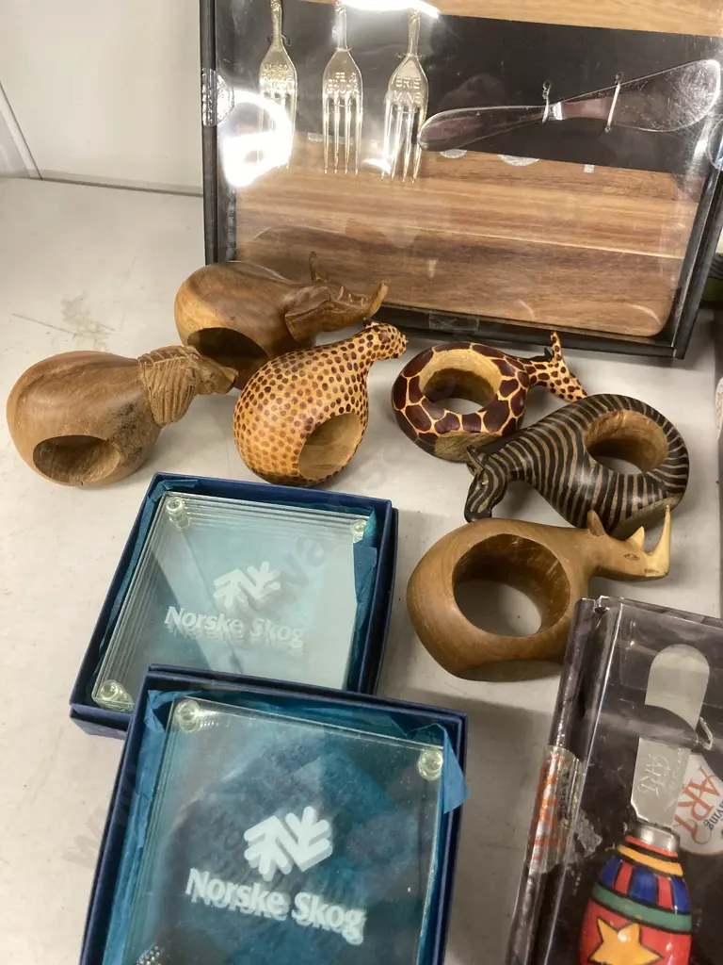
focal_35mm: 28
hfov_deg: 49.7
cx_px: 362
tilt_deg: -55.9
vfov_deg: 63.4
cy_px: 482
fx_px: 780
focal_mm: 3.99
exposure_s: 1/50
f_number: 1.8
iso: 250
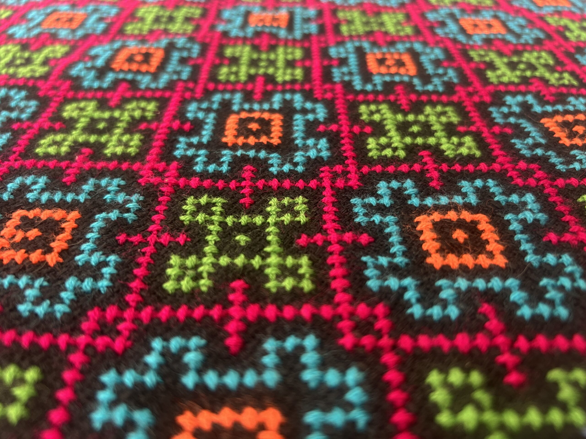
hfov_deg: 67.3
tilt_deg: -40.4
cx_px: 293
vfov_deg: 53.1
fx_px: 440
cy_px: 220
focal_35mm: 26
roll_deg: +1.5
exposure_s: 1/60
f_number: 1.5
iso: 200
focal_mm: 5.7
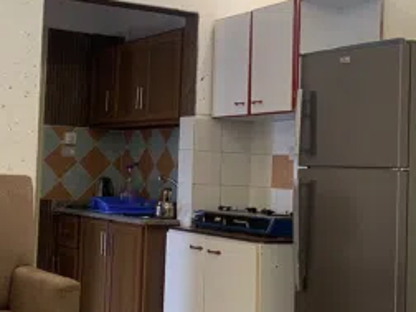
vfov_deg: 22.2
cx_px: 158
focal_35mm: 66
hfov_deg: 29.3
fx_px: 793
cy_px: 130
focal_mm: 4.25
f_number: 1.8
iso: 100
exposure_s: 1/50
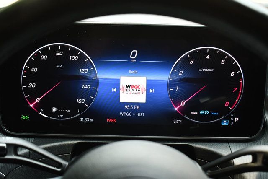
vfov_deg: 26.5
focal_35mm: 51
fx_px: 380
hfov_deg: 38.9
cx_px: 134
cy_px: 90
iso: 800
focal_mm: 34
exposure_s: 1/250
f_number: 4.5
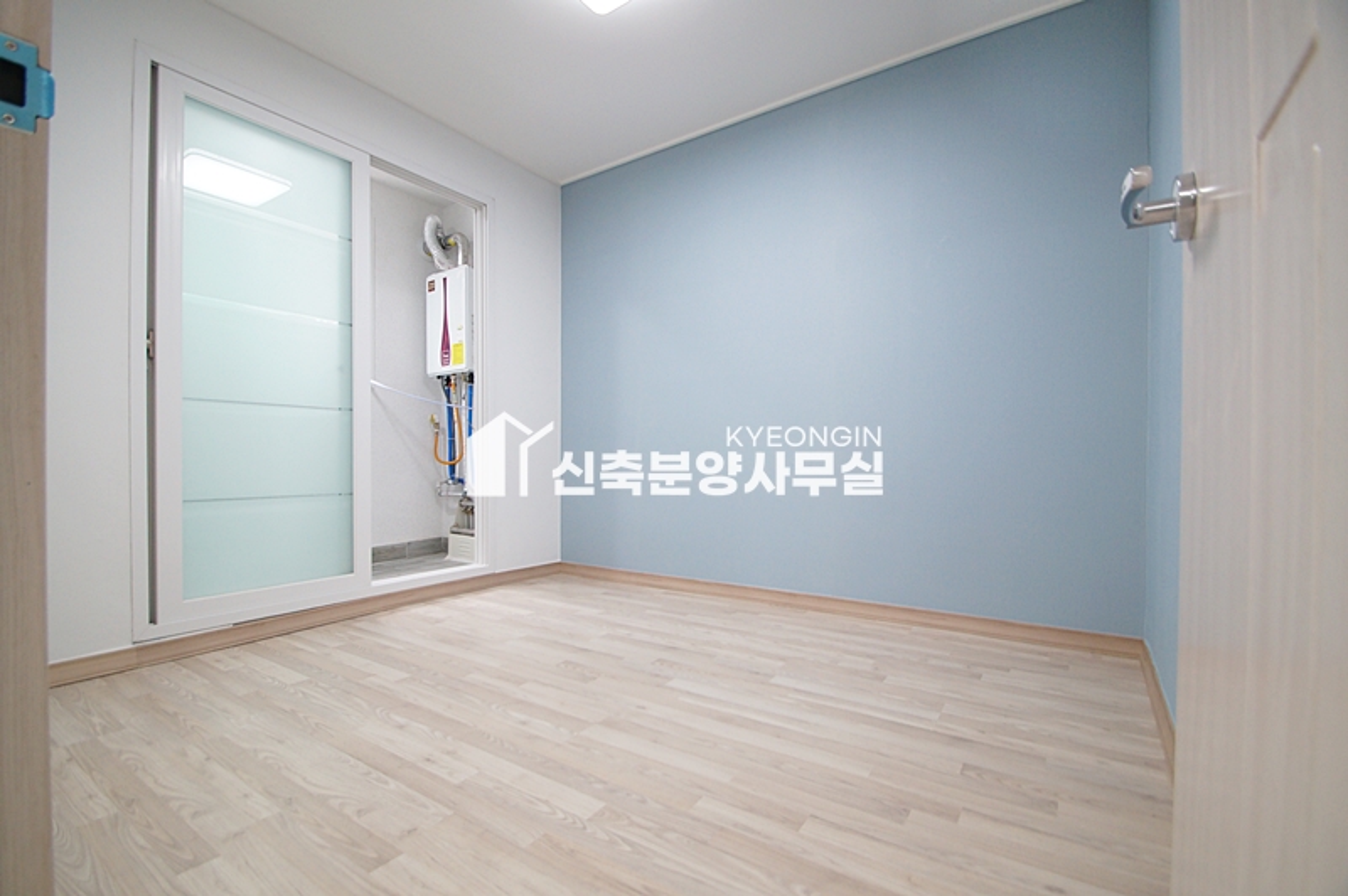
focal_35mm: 15
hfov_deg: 100.4
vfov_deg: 77.2
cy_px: 448
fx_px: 561
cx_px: 674
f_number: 4
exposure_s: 1/60
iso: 800
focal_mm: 10
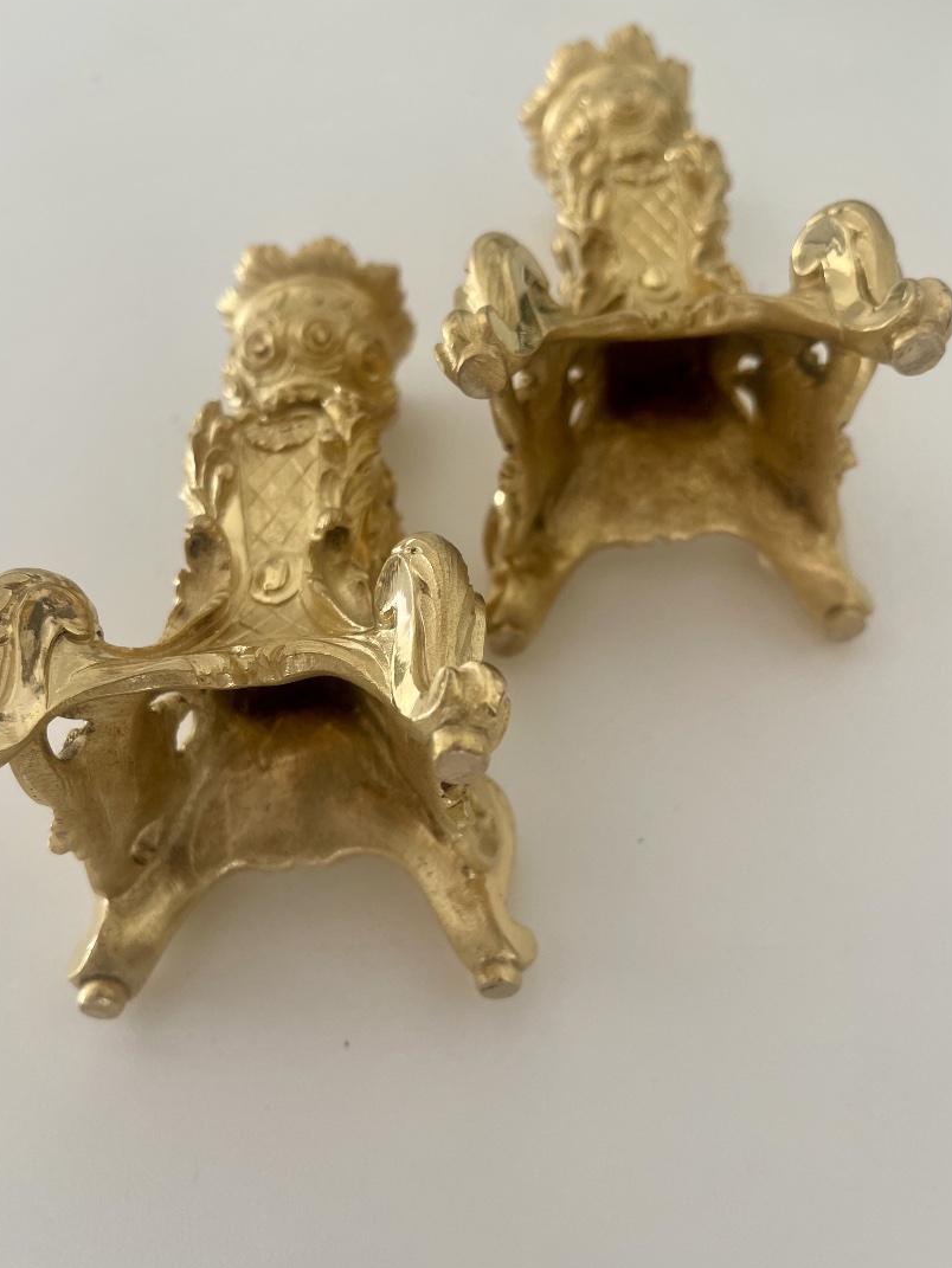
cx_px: 468
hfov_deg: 49.8
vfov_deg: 63.4
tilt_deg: -58.5
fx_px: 1026
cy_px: 675
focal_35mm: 28
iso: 125
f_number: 1.6
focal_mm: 5.1
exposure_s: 1/100
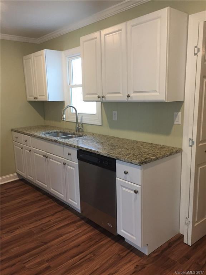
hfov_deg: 48.2
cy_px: 138
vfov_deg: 61.7
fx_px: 230
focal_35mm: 29
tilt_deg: -9.2
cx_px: 103
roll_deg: +0.7
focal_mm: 4.15
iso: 125
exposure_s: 1/30
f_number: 2.2
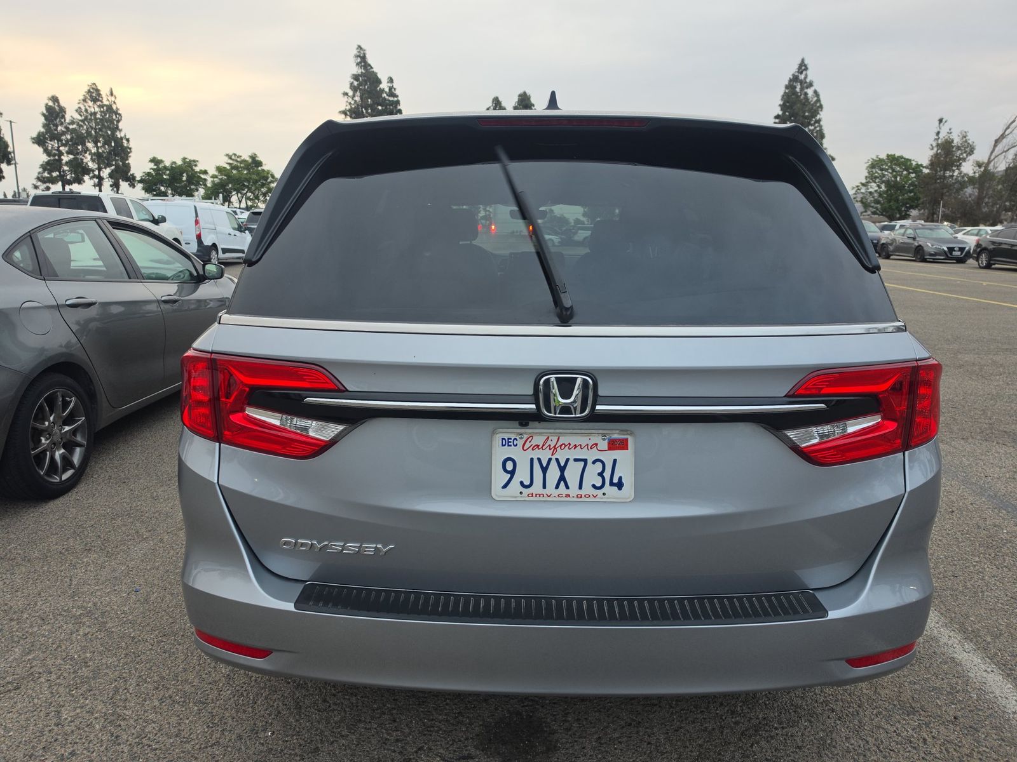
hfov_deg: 73.9
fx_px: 676
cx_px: 508
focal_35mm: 23
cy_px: 381
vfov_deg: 58.9
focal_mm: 6.5
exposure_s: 1/119
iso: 20
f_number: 1.4
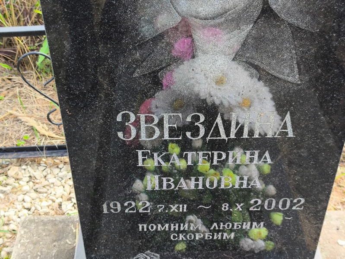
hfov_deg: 38.2
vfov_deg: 29.1
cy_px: 130
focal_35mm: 50
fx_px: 499
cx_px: 172
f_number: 1.7
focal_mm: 4.71
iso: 50
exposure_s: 1/139
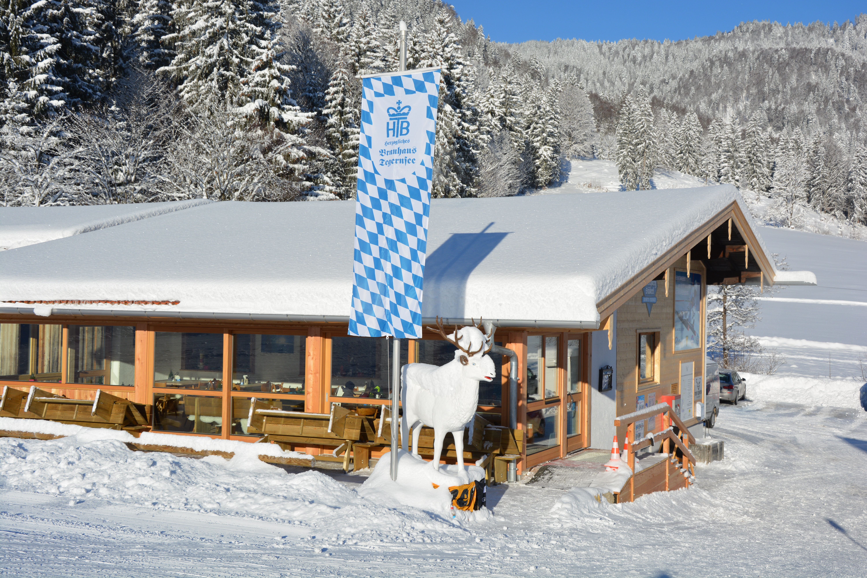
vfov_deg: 29.9
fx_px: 1084
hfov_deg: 43.6
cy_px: 289
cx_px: 434
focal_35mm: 45
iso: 100
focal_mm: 30
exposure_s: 1/320
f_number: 9
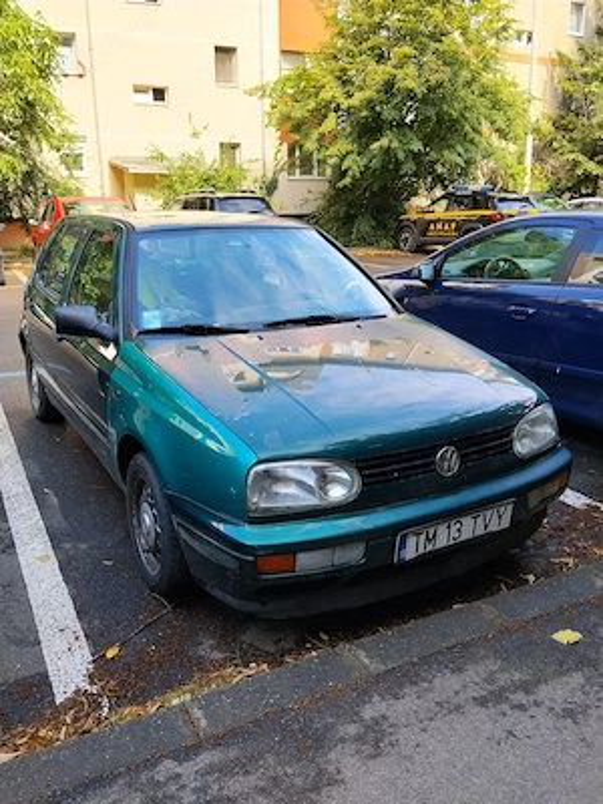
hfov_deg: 48.2
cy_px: 402
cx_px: 302
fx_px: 674
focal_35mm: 29
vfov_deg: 61.7
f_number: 1.8
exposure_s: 1/200
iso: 50
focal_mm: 4.22
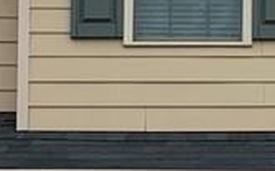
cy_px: 46
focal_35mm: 169
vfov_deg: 7.7
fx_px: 1265
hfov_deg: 12.0
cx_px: 357
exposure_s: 1/1163
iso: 25
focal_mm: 4.25
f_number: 1.8
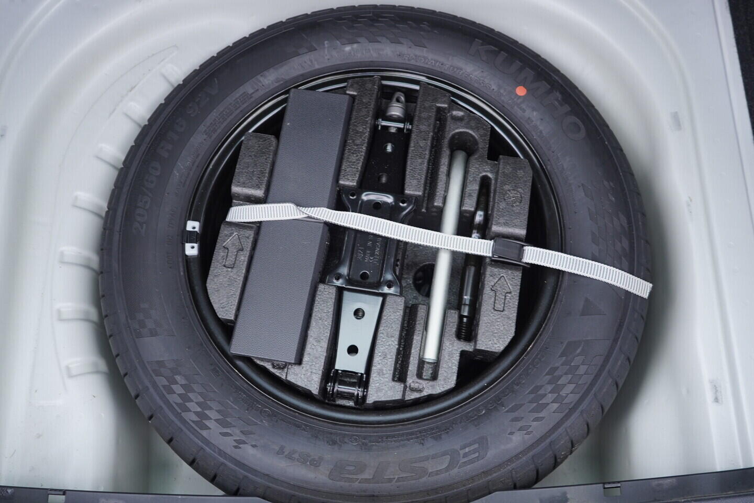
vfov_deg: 36.9
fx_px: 754
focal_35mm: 36
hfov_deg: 53.1
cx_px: 377
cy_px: 252
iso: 250
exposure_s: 1/40
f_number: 2.8
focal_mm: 24
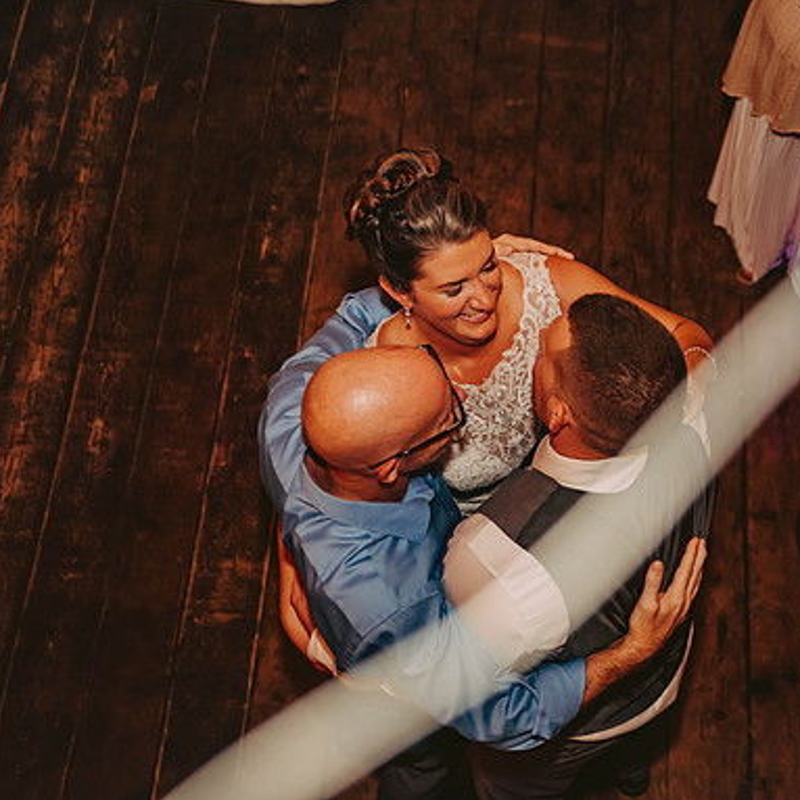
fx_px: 1752
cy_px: 398
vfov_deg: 25.7
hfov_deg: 25.6
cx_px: 499
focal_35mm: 67
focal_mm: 52
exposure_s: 1/125
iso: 1250
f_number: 2.8
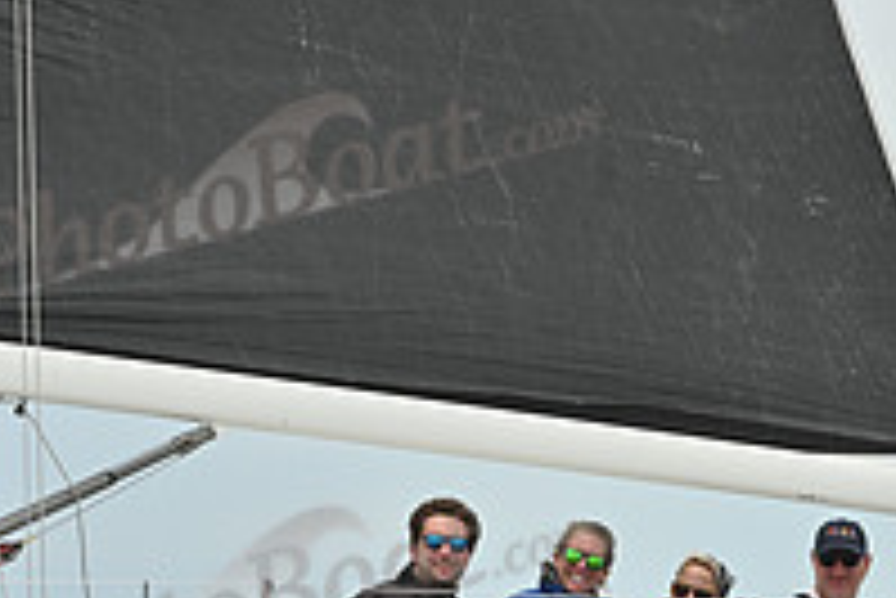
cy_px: 771
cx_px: 837
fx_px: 7995
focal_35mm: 321
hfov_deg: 6.4
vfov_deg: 4.3
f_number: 9
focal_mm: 110
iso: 320
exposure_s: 1/1000
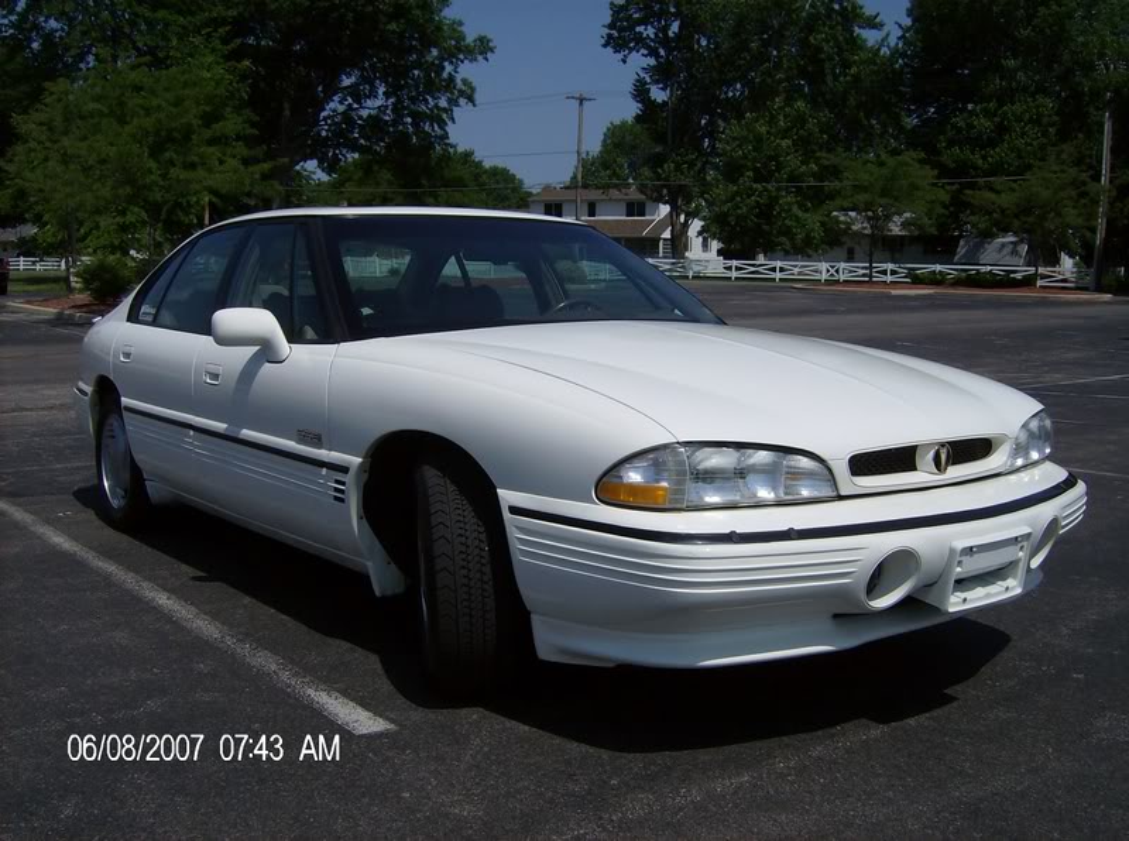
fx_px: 1171
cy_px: 420
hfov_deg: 51.5
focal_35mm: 36
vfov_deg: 39.5
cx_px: 564
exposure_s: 1/2000
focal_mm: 6
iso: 100
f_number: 4.7
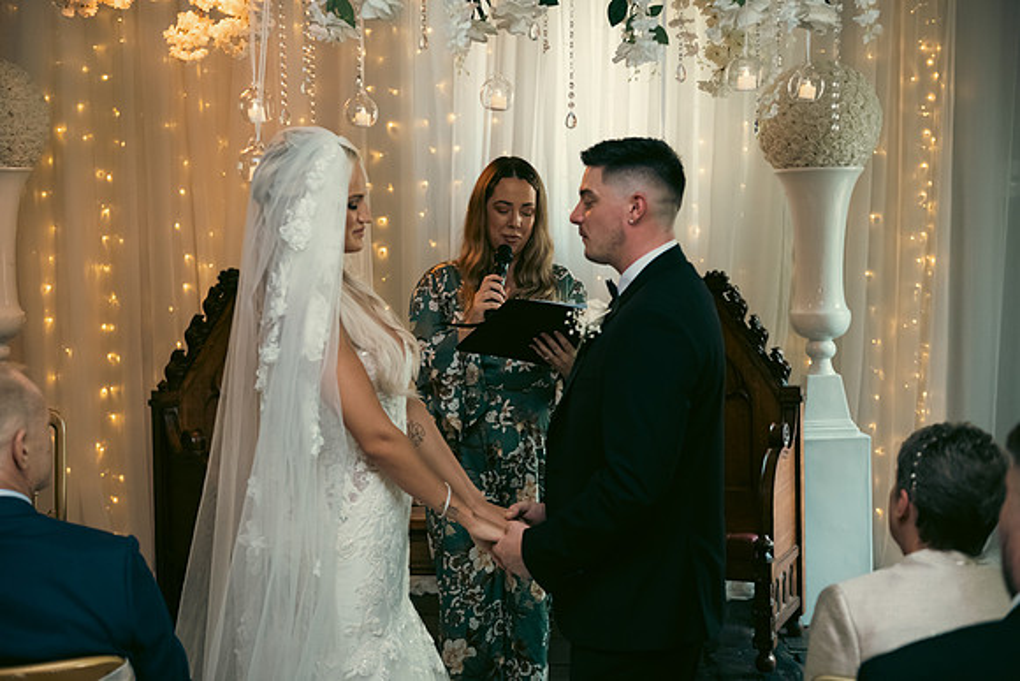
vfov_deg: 24.6
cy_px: 340
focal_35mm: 55
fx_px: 1559
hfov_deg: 36.2
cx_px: 510
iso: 1250
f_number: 3.5
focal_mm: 55
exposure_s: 1/160
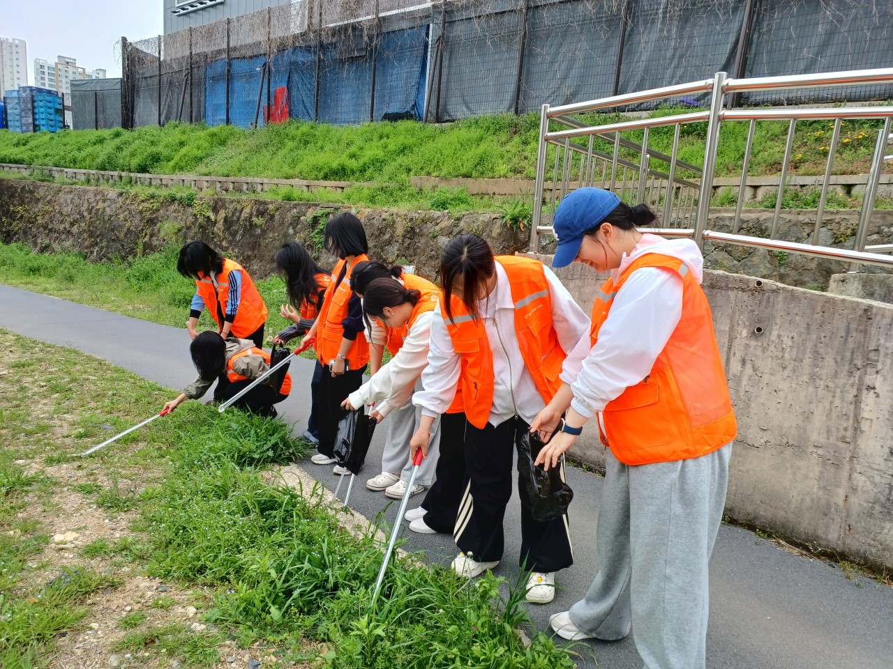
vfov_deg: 58.9
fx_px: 593
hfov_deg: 73.9
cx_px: 446
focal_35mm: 23
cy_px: 334
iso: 20
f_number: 1.8
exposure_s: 1/276
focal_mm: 5.06
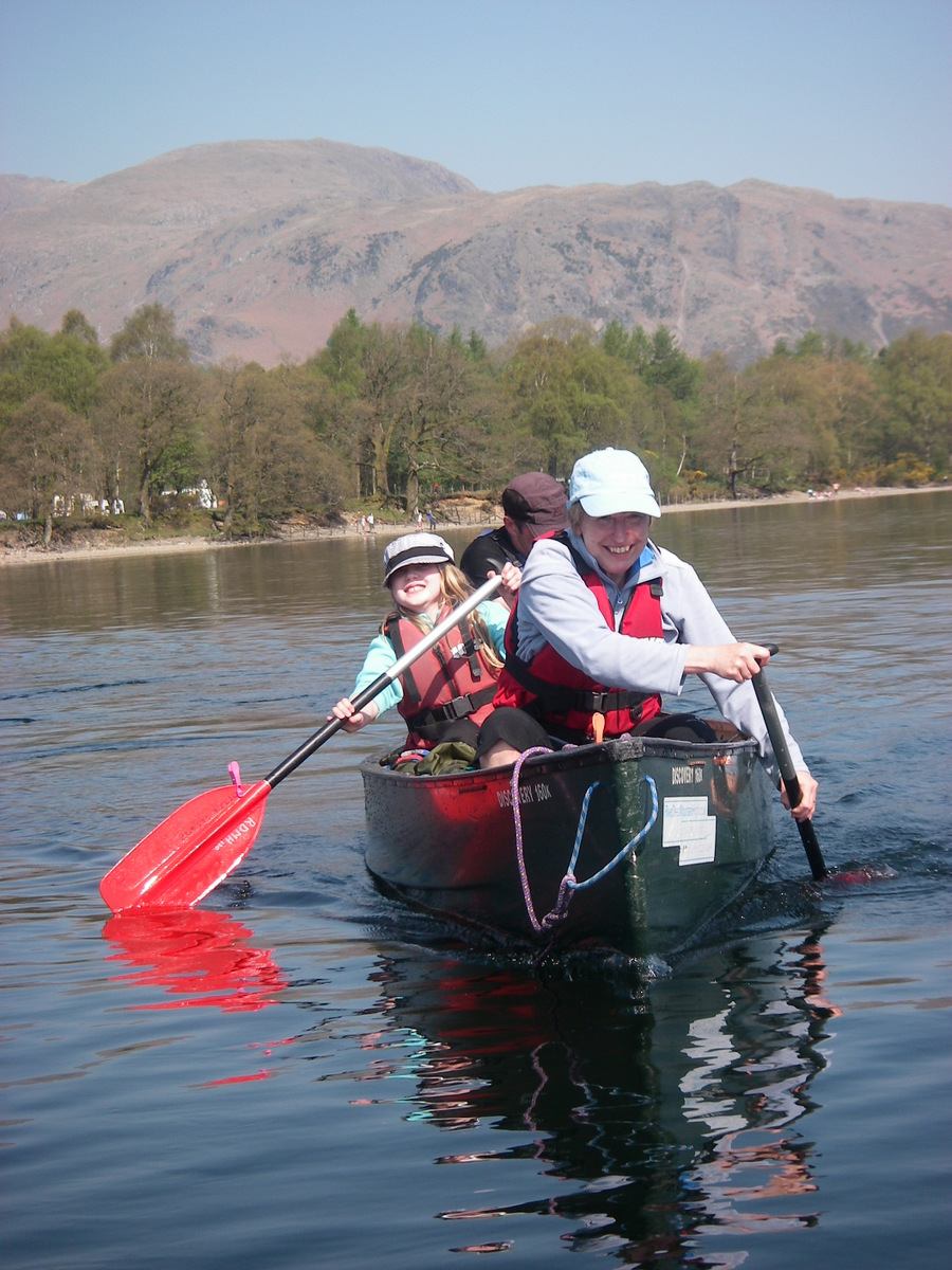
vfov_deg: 23.6
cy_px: 635
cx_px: 476
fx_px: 3044
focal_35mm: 83
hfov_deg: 17.8
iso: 64
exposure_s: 1/400
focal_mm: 13.8
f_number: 3.9
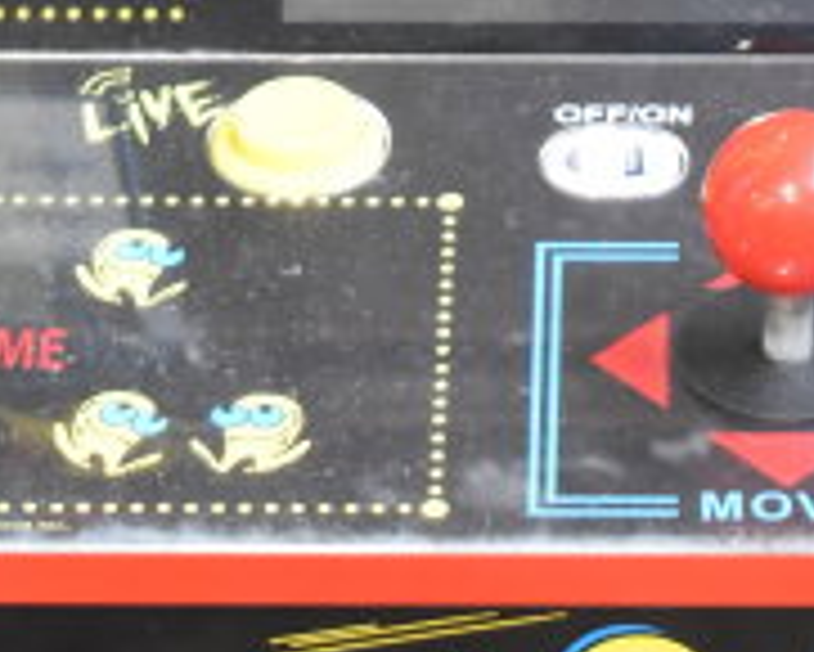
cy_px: -690
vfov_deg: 5.9
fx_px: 6171
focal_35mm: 256
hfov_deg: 7.5
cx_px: 756
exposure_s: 1/60
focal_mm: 36
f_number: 4.8
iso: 1100
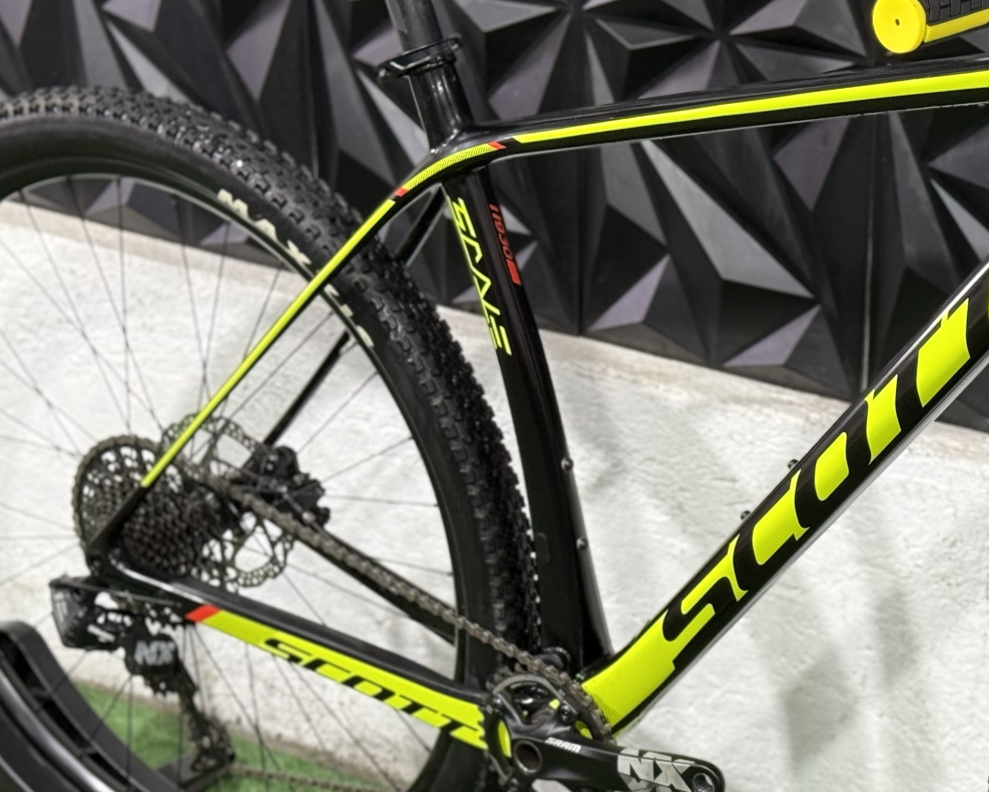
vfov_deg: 15.5
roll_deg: -2.0
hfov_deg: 19.0
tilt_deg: -22.1
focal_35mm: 99
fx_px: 2898
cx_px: 897
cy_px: 455
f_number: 1.78
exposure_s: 1/60
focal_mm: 6.76
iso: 160
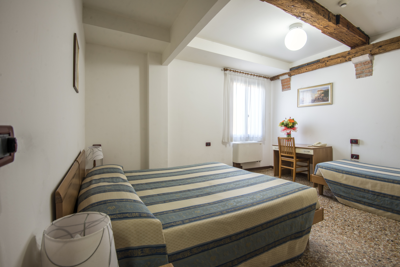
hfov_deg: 96.7
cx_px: 200
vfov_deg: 73.8
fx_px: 178
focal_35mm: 16
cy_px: 134
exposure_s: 1/8
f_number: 8
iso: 400
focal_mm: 16
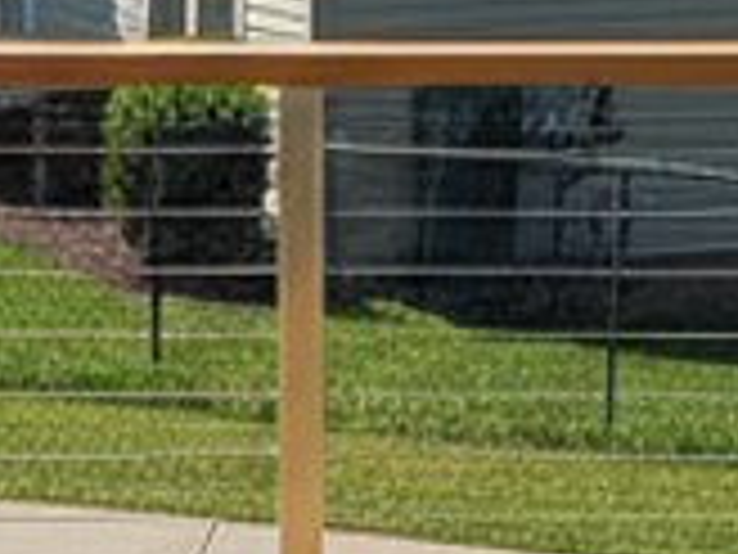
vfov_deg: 8.8
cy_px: 626
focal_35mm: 168
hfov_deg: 11.8
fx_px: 3582
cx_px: 346
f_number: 1.8
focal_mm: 6.4
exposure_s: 1/1496
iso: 846
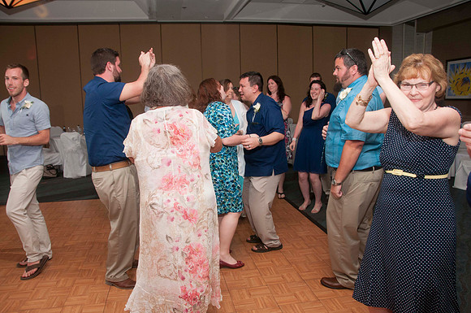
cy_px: 156
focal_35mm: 27
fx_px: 353
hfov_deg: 67.5
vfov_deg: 47.8
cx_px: 236
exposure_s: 1/60
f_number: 5.6
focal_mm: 18
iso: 400
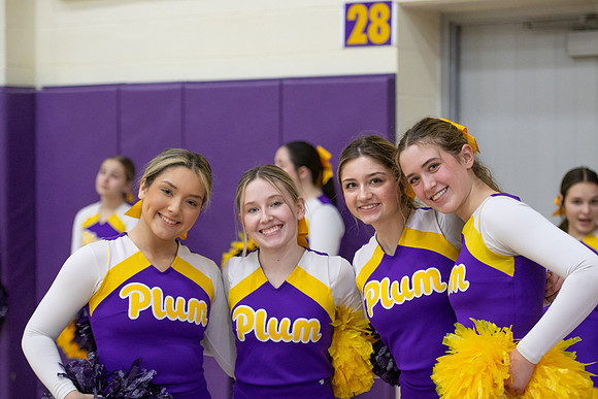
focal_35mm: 101
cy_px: 180
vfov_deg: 13.6
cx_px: 338
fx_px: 1673
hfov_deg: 20.3
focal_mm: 85
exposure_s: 1/500
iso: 4000
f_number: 2.8
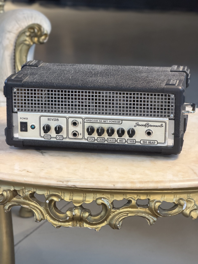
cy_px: 132
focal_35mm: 100
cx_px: 99
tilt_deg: -16.3
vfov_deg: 19.6
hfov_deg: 14.8
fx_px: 763
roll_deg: -0.7
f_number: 2.8
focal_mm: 16.89
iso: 500
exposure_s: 1/102
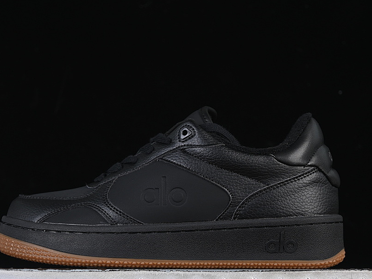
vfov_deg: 15.2
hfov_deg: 20.2
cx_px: 175
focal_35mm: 97
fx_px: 1042
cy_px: 166
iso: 160
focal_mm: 50
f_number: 6.3
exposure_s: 1/60
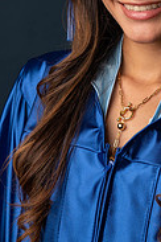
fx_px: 939
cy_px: 53
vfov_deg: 14.6
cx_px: 120
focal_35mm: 140
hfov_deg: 9.8
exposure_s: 1/100
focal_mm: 57
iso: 200
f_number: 5.6
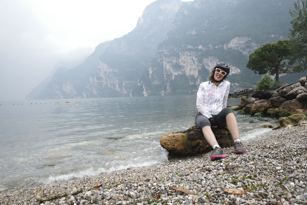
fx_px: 239
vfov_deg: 46.4
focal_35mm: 28
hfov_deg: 65.5
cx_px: 154
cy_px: 102
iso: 100
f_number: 8
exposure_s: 1/40
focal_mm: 18.3
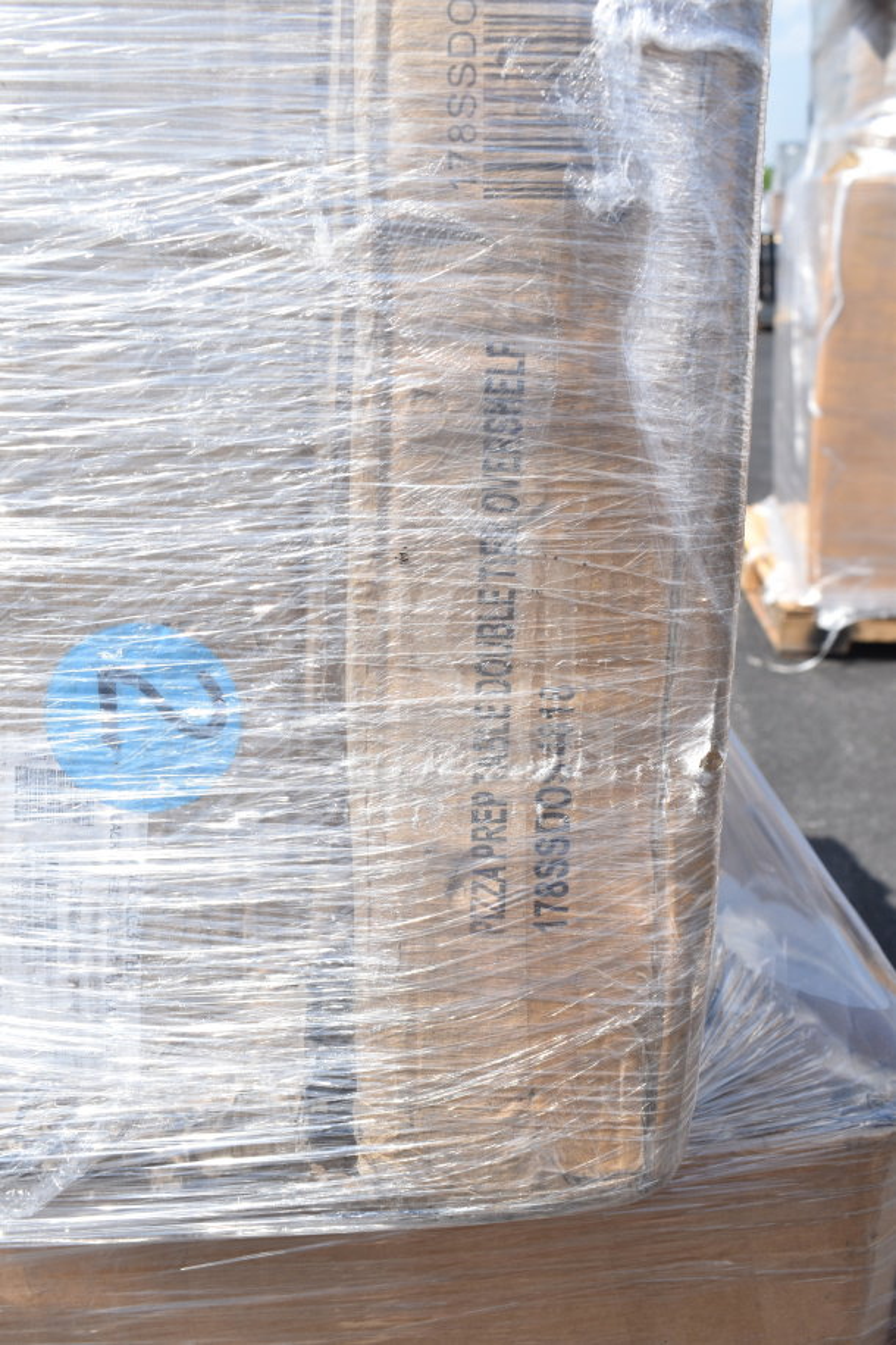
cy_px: 672
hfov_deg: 40.0
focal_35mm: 33
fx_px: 1232
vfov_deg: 57.2
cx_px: 448
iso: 200
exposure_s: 1/320
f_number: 9
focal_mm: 22
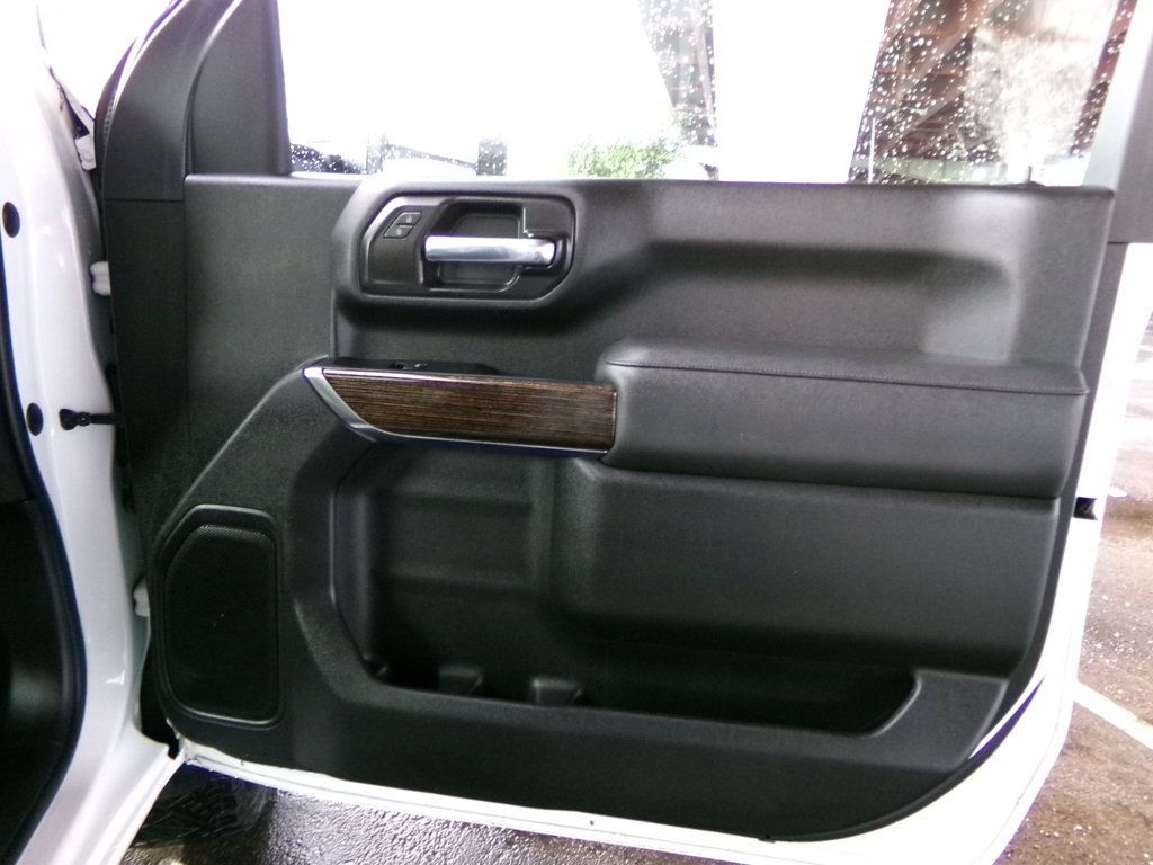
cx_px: 576
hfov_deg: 71.6
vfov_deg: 56.8
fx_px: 799
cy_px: 432
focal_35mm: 24
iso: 800
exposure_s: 1/60
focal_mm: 4.3
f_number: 3.7
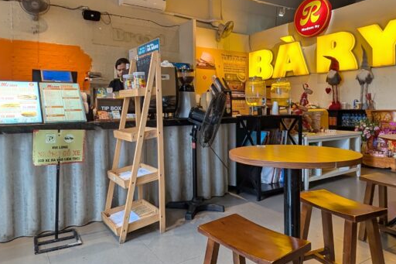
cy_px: 113
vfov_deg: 51.1
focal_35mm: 25
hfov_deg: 71.5
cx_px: 187
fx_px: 275
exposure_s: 1/84.7
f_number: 1.7
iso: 66
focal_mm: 2.02
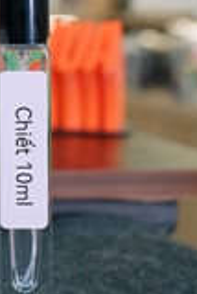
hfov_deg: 11.7
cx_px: -88
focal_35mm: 112
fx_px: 921
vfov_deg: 17.7
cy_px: 0
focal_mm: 25
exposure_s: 1/100
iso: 1600
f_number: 3.5
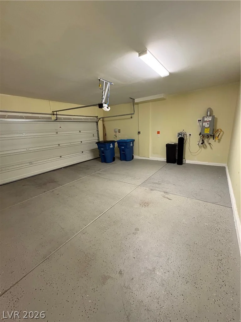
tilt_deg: -12.5
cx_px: 120
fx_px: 130
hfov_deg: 85.7
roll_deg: +3.5
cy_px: 161
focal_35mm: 14
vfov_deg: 102.1
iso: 500
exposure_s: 1/60
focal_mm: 2.22
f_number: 2.2
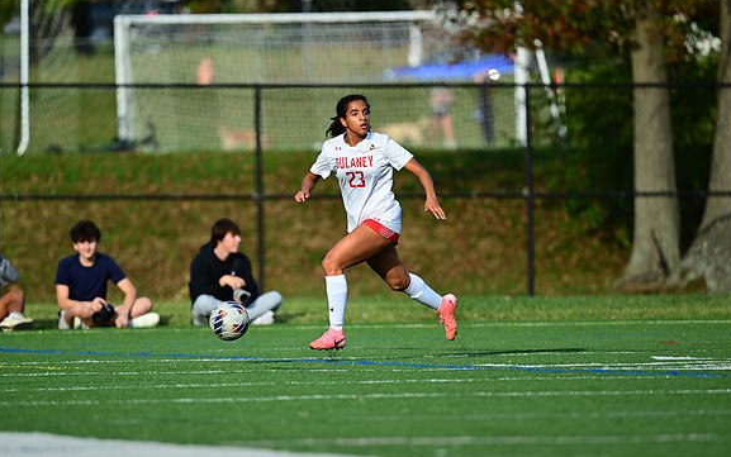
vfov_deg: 2.6
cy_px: 240
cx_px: 365
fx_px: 10203
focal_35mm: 512
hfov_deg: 4.1
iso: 640
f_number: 5.6
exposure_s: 1/2000
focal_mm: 500
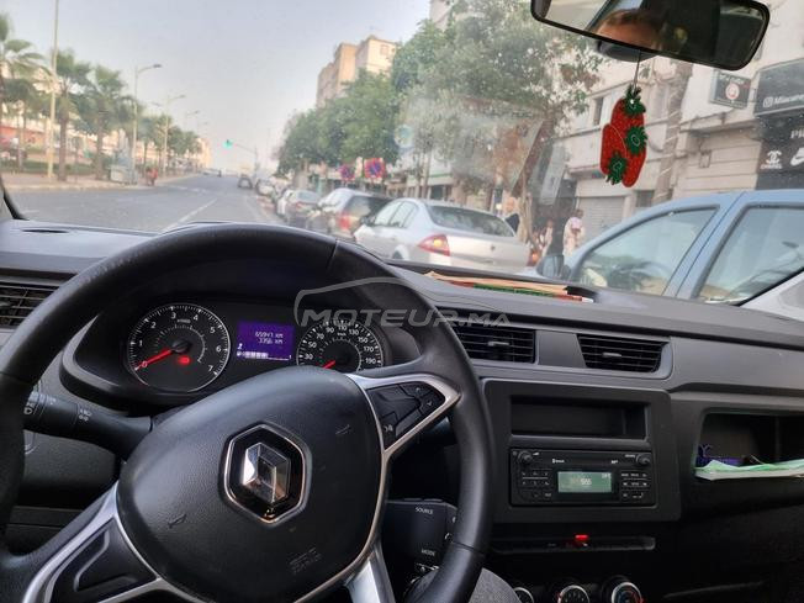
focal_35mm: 24
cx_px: 402
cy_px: 302
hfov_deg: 71.6
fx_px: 557
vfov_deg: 56.8
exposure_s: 1/100
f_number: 1.8
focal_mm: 6.7
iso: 64
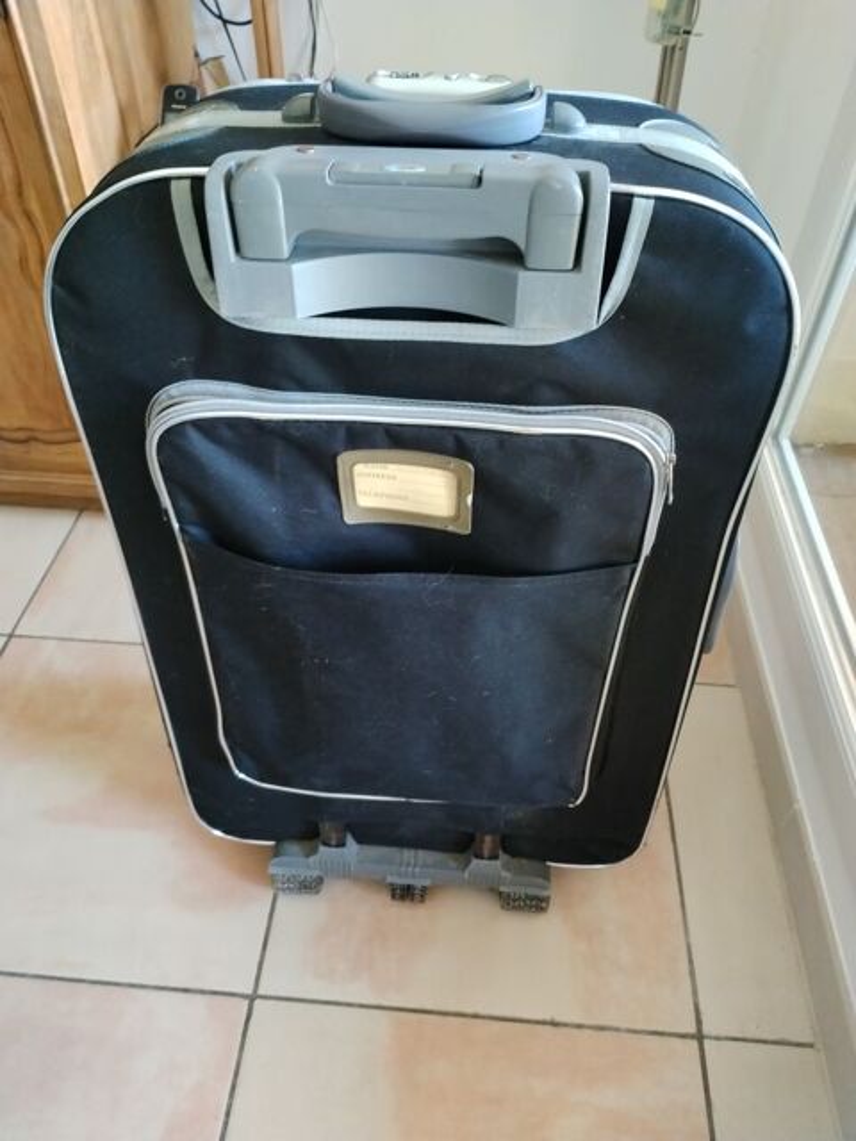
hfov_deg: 53.1
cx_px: 428
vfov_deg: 67.3
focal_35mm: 26
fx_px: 857
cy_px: 570
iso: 961
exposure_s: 1/33.3
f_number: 1.8
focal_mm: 4.26
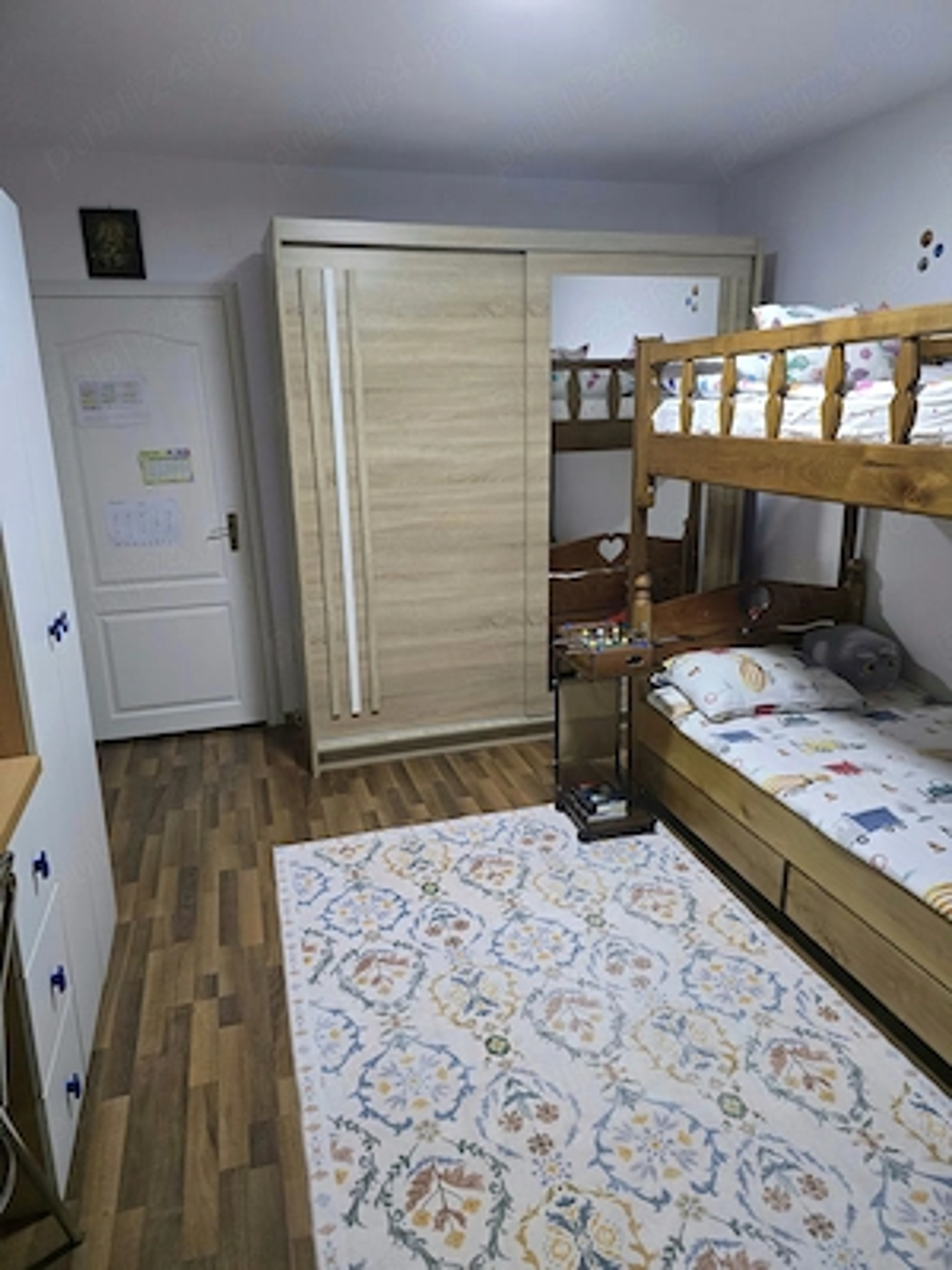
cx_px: 476
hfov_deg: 58.9
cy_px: 635
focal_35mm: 23
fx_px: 843
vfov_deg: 73.9
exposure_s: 1/100
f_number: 1.7
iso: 1250
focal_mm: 6.3
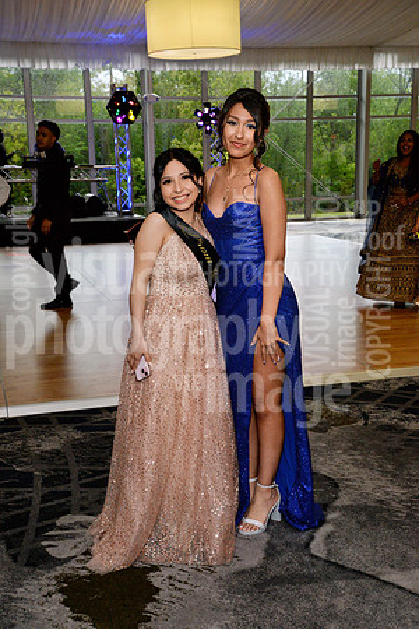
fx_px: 838
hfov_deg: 28.1
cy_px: 314
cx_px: 210
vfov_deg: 41.1
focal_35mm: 48
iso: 3200
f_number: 9
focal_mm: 48
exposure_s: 1/125
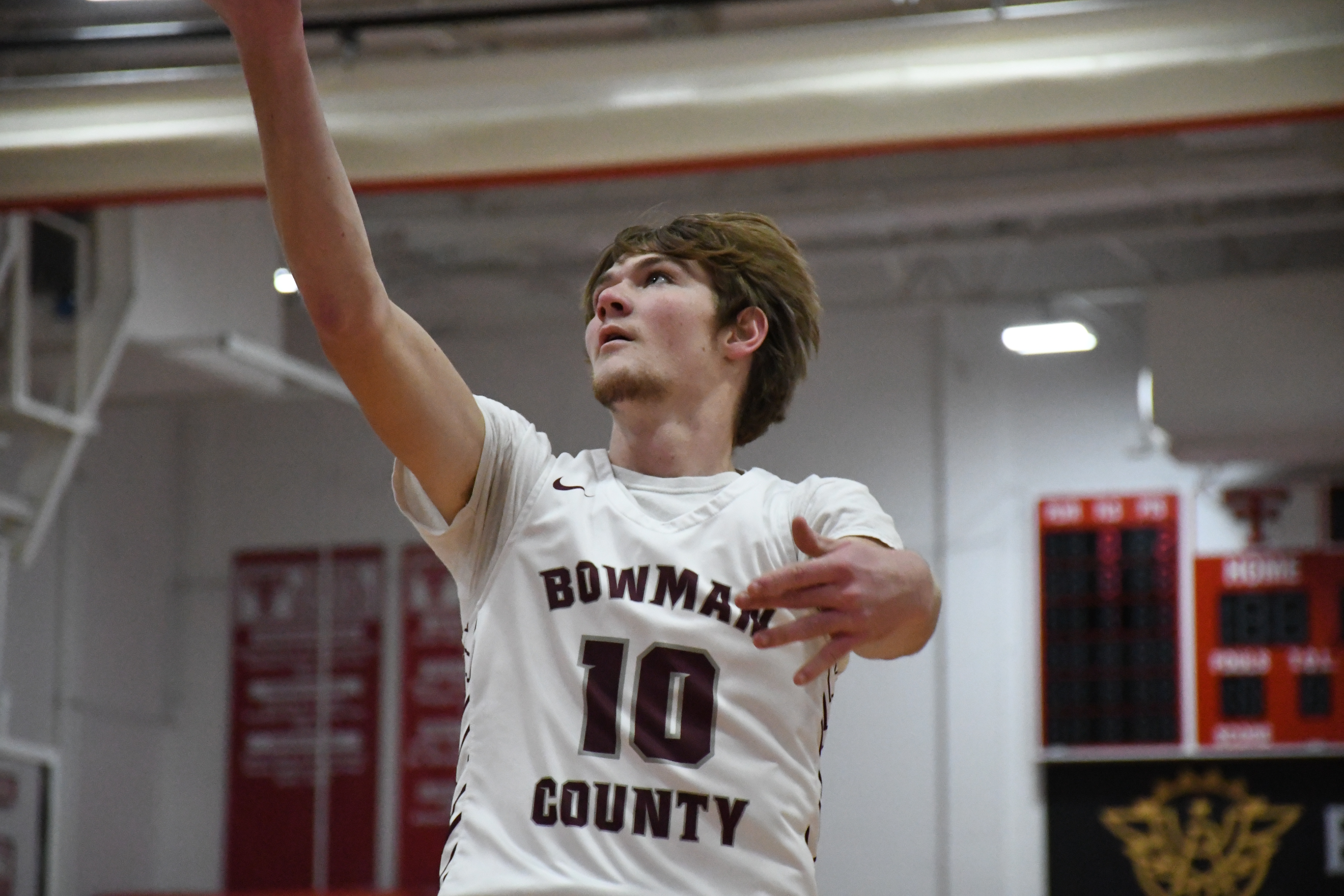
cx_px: 672
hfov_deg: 11.8
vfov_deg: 7.9
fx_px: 6495
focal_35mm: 174
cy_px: 448
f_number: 5.6
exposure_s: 1/800
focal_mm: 116
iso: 10000
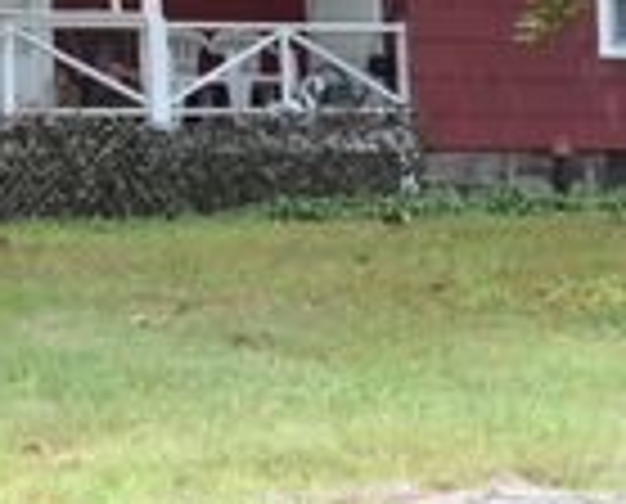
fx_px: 2620
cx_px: -41
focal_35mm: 141
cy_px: -61
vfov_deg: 10.8
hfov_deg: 13.4
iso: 400
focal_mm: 28
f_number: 5.6
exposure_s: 1/125
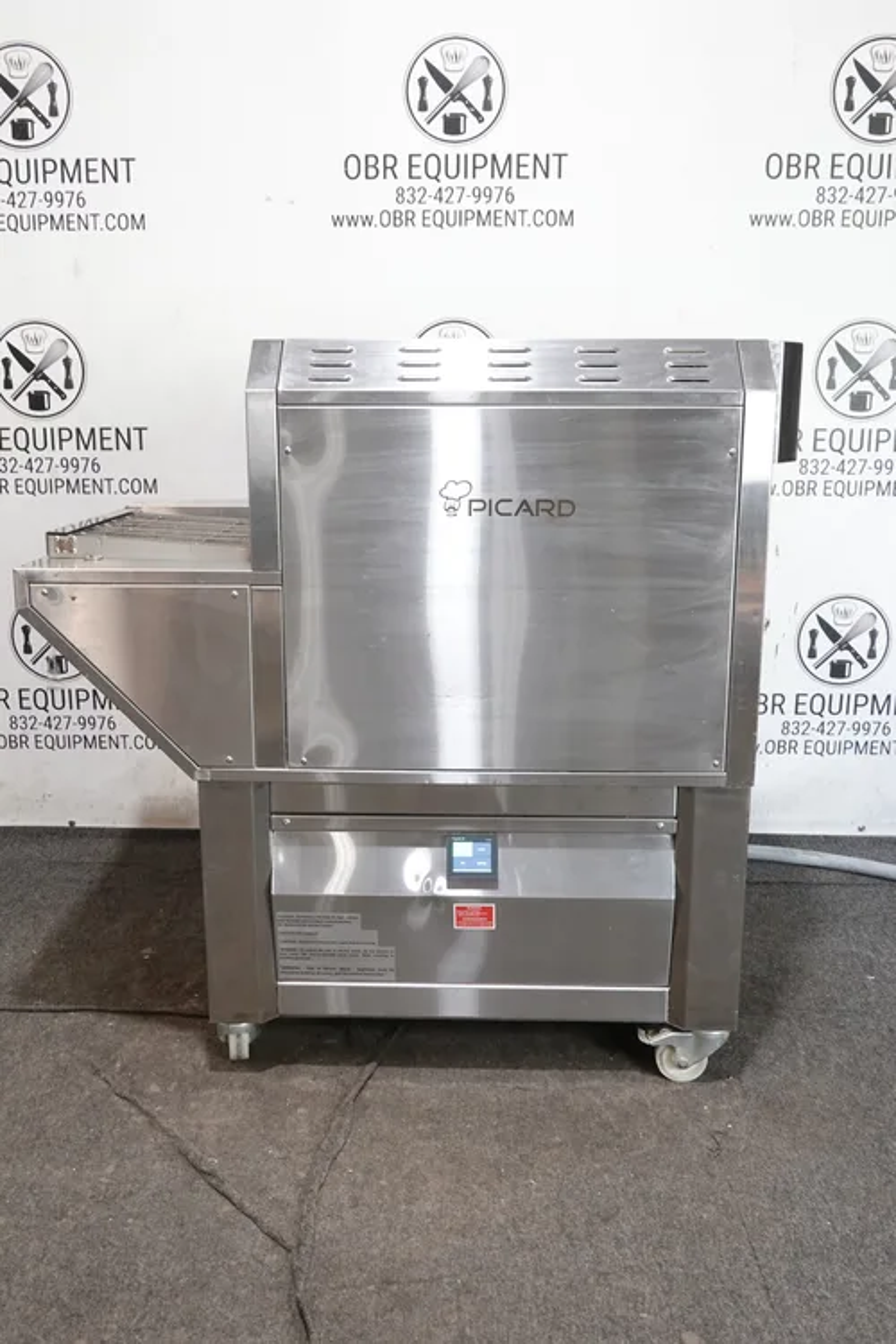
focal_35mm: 34
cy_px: 672
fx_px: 1269
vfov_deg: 55.8
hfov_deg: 38.9
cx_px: 448
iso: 800
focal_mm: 12.51
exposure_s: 1/30
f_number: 4
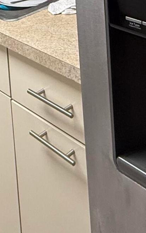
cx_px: -6
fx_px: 414
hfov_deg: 19.3
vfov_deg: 25.1
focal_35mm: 65
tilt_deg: -6.6
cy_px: -104
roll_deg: +4.9
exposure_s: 1/120
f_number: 2.2
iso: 200
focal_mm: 2.22
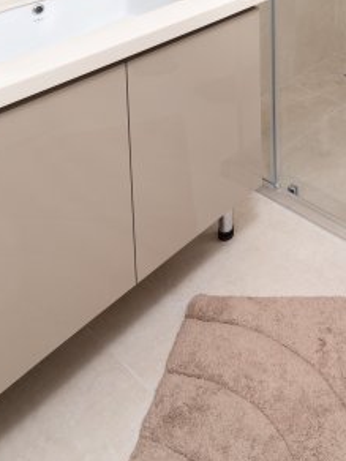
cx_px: 385
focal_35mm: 38
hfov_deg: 32.9
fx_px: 506
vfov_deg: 35.9
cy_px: -115
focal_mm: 15
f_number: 11
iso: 200
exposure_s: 1/13
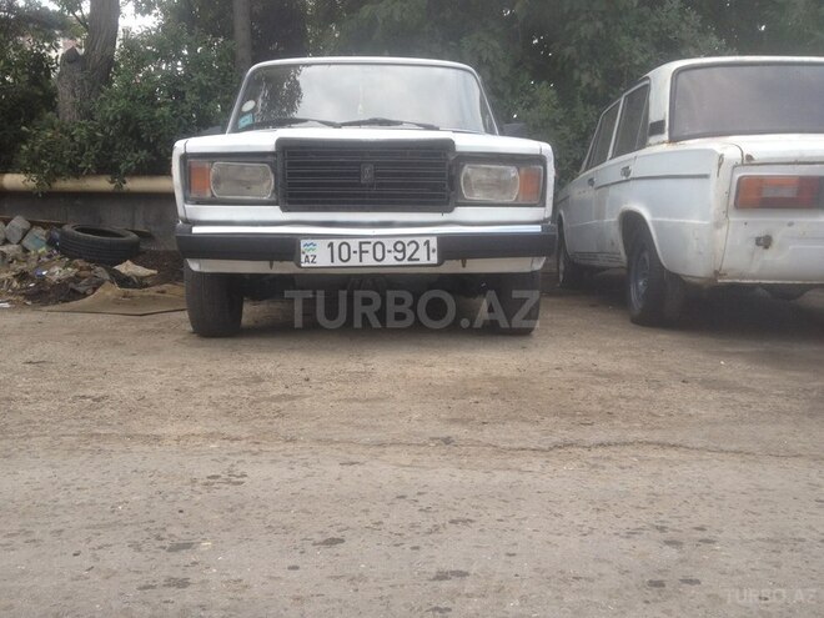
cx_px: 412
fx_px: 833
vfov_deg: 40.7
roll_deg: -2.4
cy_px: 309
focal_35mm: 35
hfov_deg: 52.6
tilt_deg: -8.5
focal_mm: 4.28
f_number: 2.4
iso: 50
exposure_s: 1/323
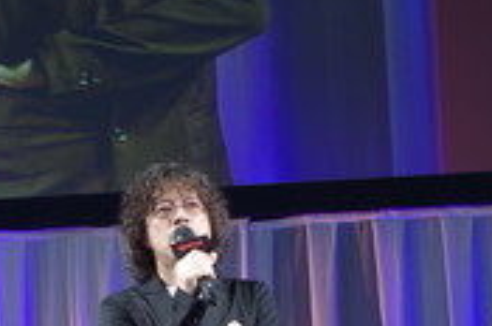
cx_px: 8
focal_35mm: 167
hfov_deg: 12.2
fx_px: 2278
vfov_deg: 8.1
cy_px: 445
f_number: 4.5
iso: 400
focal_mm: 37.5
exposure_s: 1/80
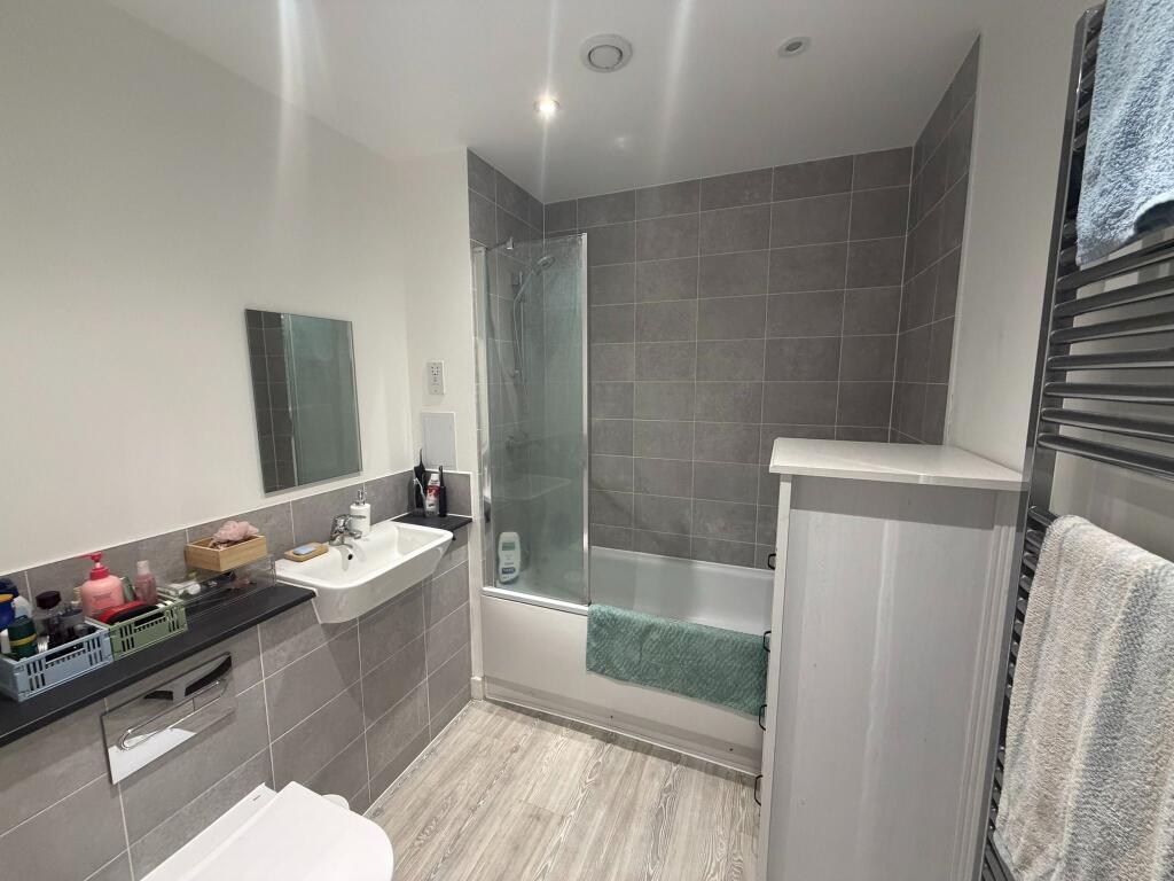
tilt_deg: -8.1
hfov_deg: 102.1
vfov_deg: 85.7
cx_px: 587
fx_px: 475
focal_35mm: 14
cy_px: 440
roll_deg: +0.5
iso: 320
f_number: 2.2
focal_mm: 2.22
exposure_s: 1/82
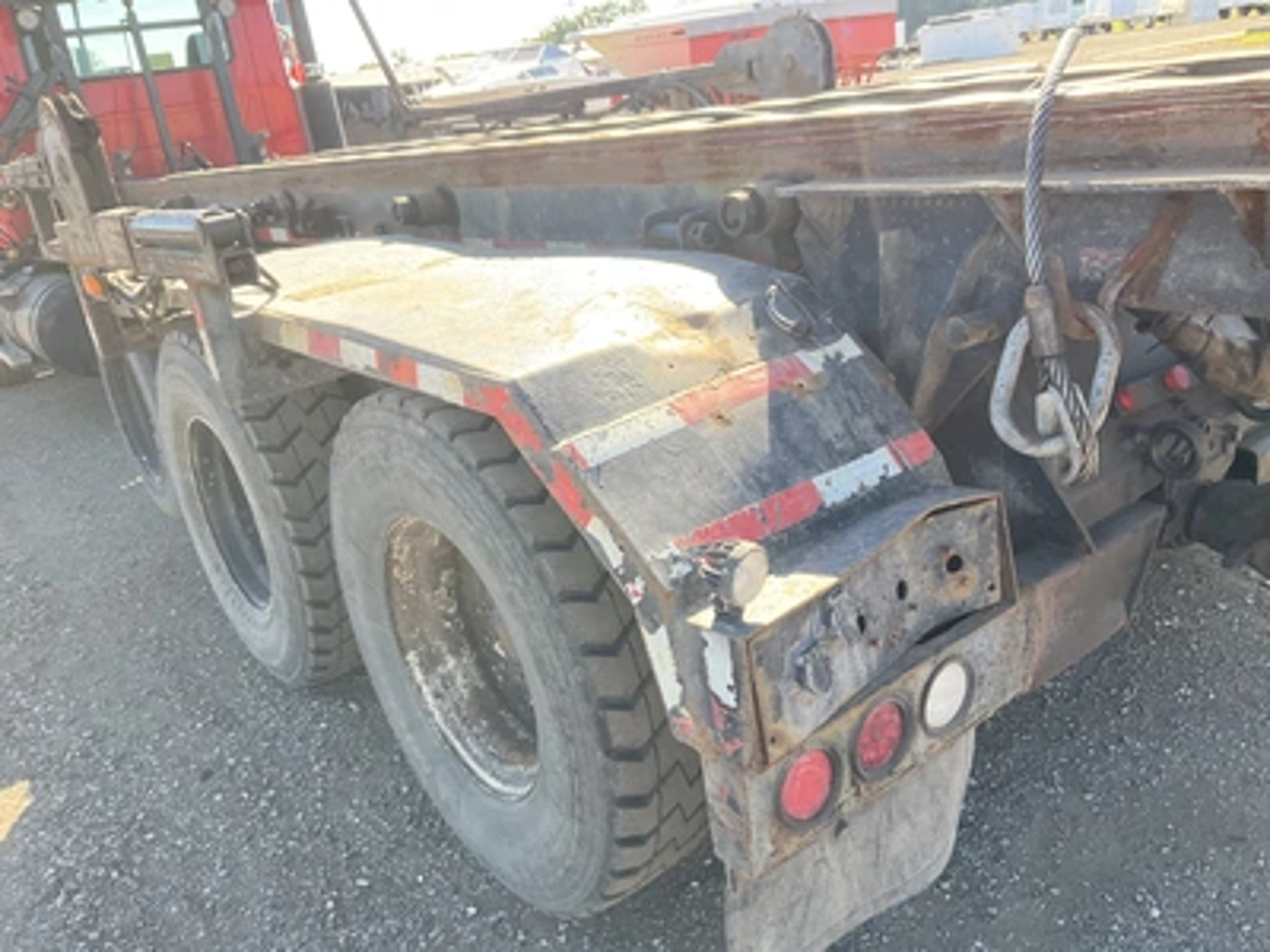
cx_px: 635
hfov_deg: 61.7
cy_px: 476
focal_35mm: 29
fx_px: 1064
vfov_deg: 48.2
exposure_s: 1/358
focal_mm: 3
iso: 25
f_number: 1.8
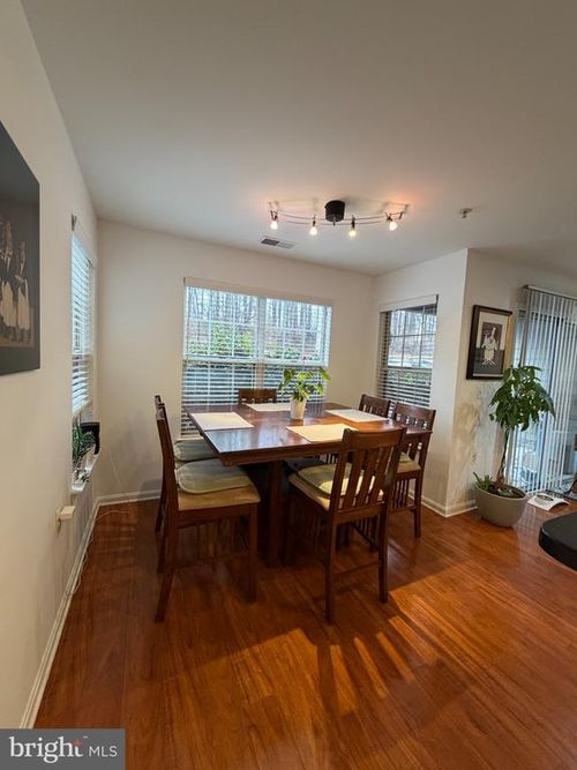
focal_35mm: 14
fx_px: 311
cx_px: 288
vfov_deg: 102.1
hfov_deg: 85.7
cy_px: 385
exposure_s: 1/60
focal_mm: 2.22
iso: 250
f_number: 2.2
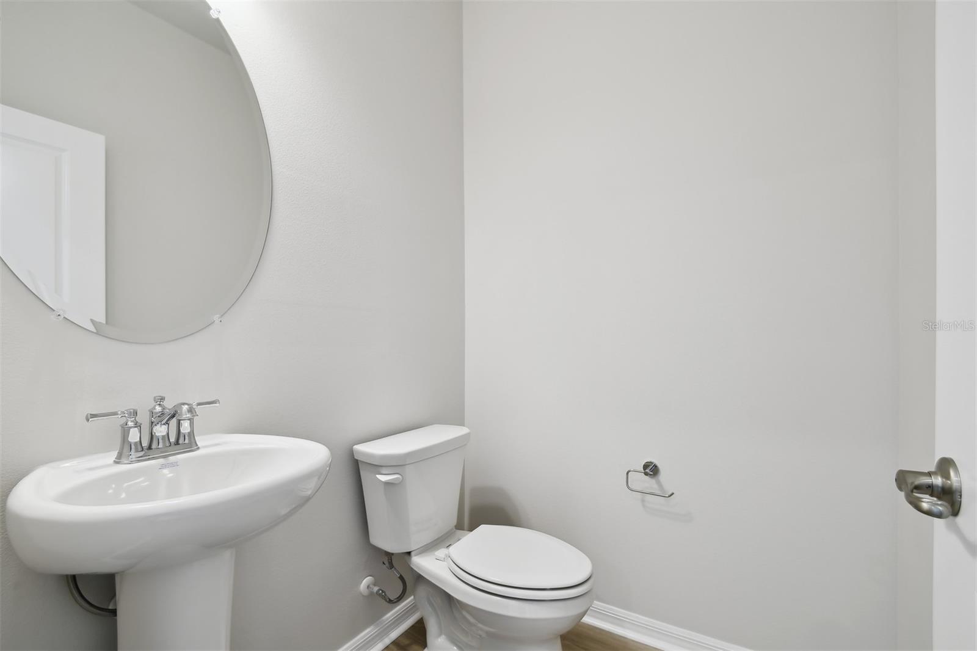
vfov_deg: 77.3
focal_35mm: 15
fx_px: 407
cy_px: 326
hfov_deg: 100.4
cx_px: 488
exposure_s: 1/10
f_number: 7.1
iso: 100
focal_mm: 10
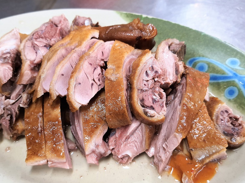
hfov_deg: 56.5
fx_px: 226
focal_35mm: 32
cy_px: 104
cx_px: 102
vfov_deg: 44.0
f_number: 1.7
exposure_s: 1/40
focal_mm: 4.32
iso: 200
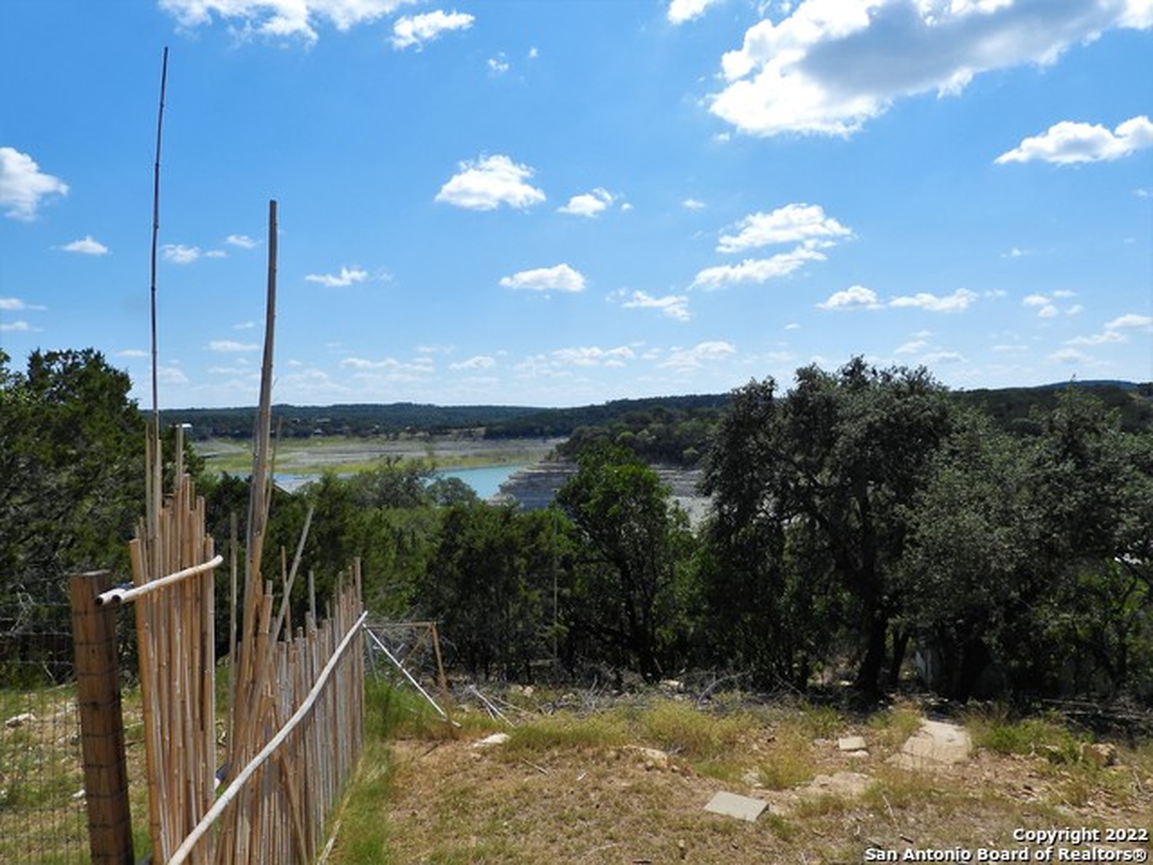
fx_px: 799
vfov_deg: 56.8
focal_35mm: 24
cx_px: 576
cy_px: 432
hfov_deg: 71.6
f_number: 3.5
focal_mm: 4.3
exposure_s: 1/2000
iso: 100
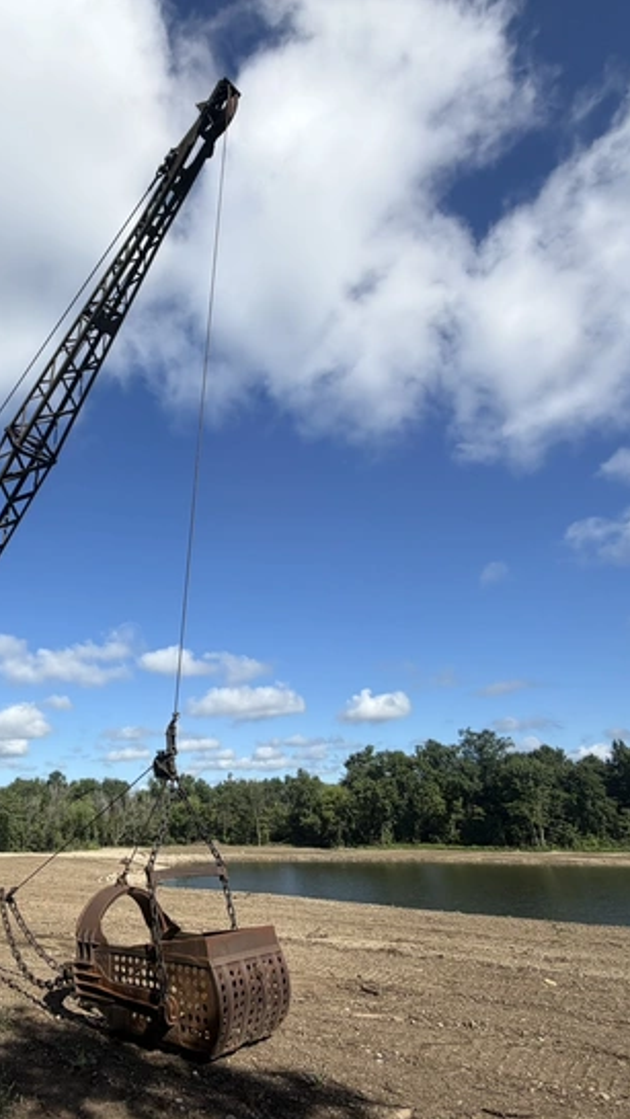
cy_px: 576
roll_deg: +1.6
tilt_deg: +21.2
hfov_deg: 50.3
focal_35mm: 21
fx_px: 623
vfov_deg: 83.8
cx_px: 123
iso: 20
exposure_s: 1/1001
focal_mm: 2.22
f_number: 2.2
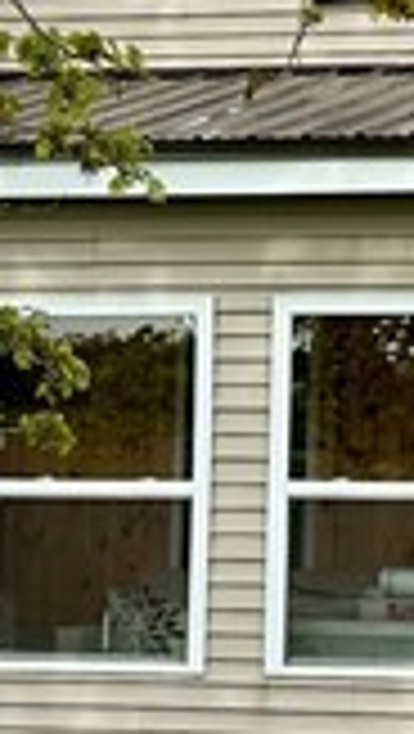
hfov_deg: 7.4
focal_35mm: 164
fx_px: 3192
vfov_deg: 13.1
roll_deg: -1.5
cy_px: 351
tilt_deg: +3.7
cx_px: 513
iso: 80
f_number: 1.78
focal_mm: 6.86
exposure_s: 1/2410
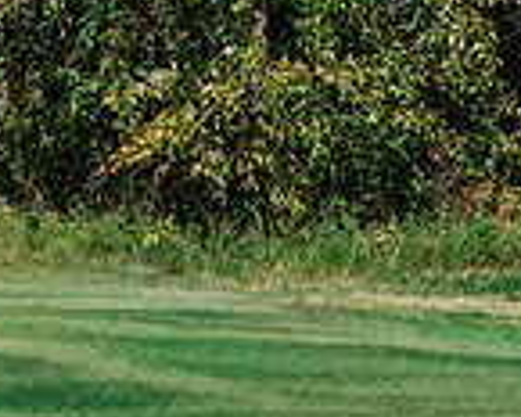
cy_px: 404
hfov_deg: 5.5
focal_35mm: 351
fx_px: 5412
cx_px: -224
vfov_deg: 4.4
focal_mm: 84
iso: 125
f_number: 4
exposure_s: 1/1250
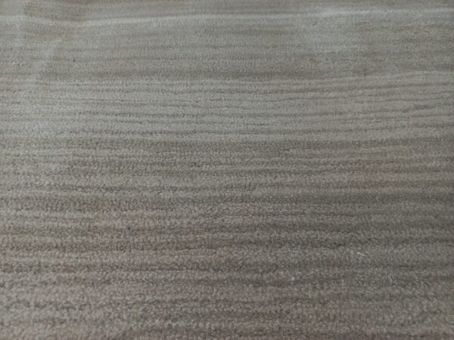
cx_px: 227
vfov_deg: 54.9
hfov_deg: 69.4
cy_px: 170
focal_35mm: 25
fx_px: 328
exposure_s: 1/50
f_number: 1.8
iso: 160
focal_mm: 4.6
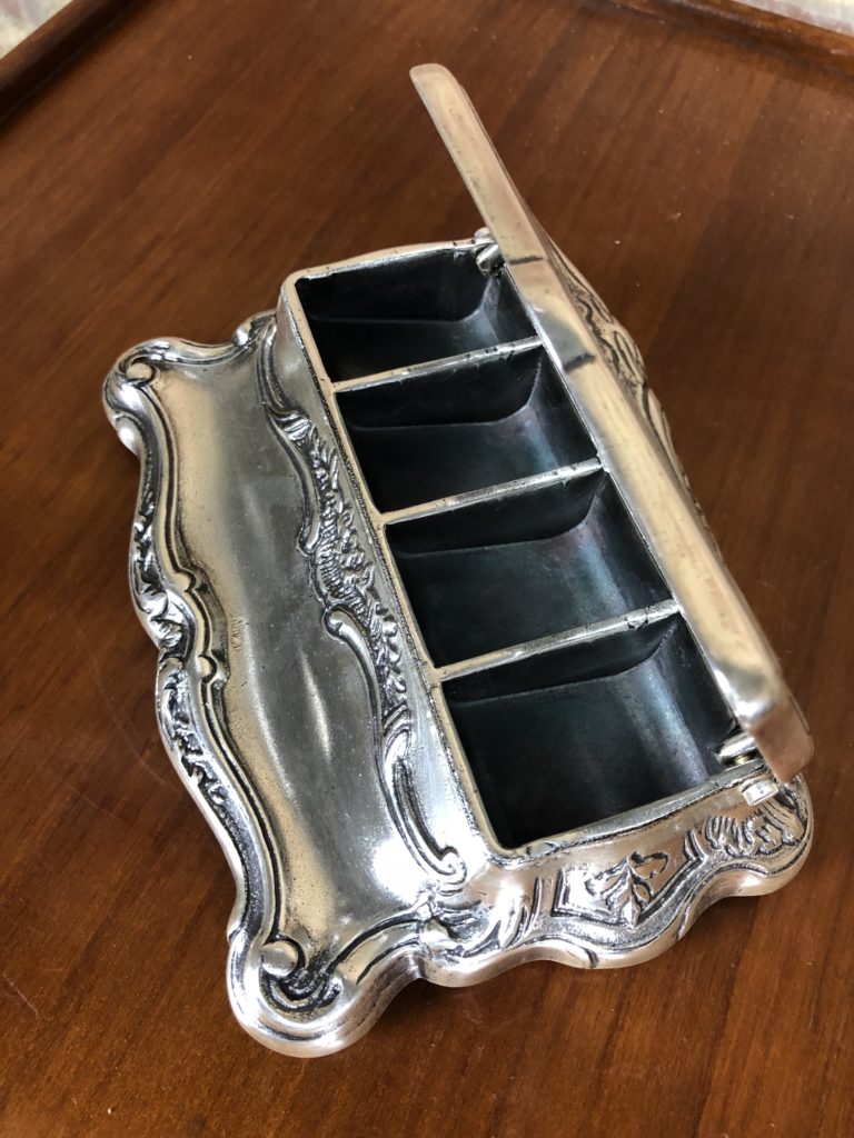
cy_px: 569
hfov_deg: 49.7
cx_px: 427
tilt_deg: -60.0
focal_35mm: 28
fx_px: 921
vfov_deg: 63.4
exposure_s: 1/17
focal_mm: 4
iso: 100
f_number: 1.8
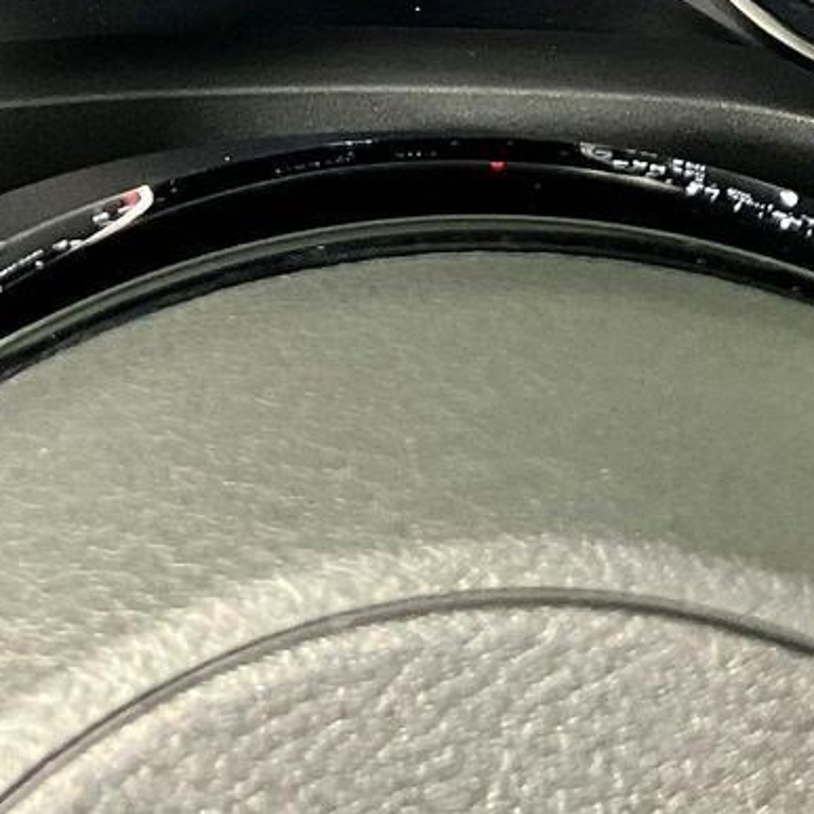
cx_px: 339
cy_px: -276
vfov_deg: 15.5
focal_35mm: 106
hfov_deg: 16.4
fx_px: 2820
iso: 320
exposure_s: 1/56
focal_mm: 3
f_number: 1.8
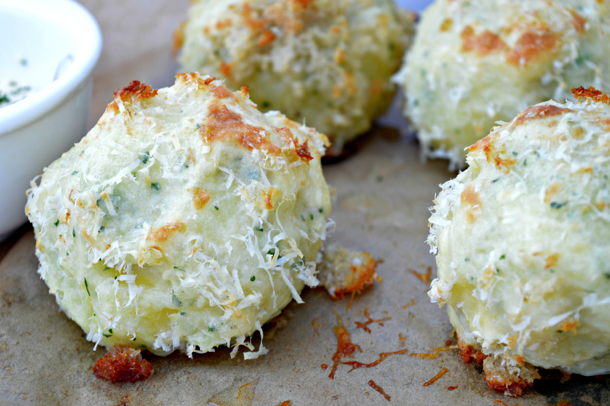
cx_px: 305
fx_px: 1320
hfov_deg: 26.0
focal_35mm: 78
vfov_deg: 17.5
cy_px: 203
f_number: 5.6
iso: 200
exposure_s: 1/8
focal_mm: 52
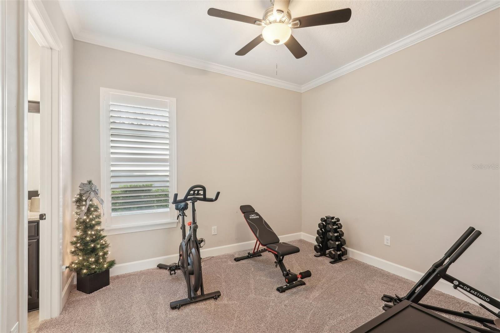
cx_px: 250
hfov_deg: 96.7
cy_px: 166
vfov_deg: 73.7
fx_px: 222
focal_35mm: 16
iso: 400
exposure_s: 1/5
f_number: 8
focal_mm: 16
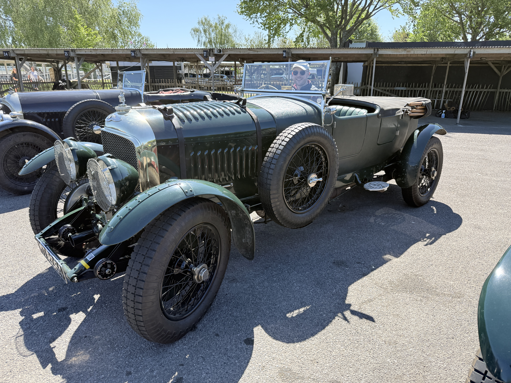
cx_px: 256
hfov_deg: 71.6
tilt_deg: -19.2
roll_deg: -0.9
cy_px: 192
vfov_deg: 56.8
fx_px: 354
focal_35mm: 24
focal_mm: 6.76
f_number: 1.78
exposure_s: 1/1361
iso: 100
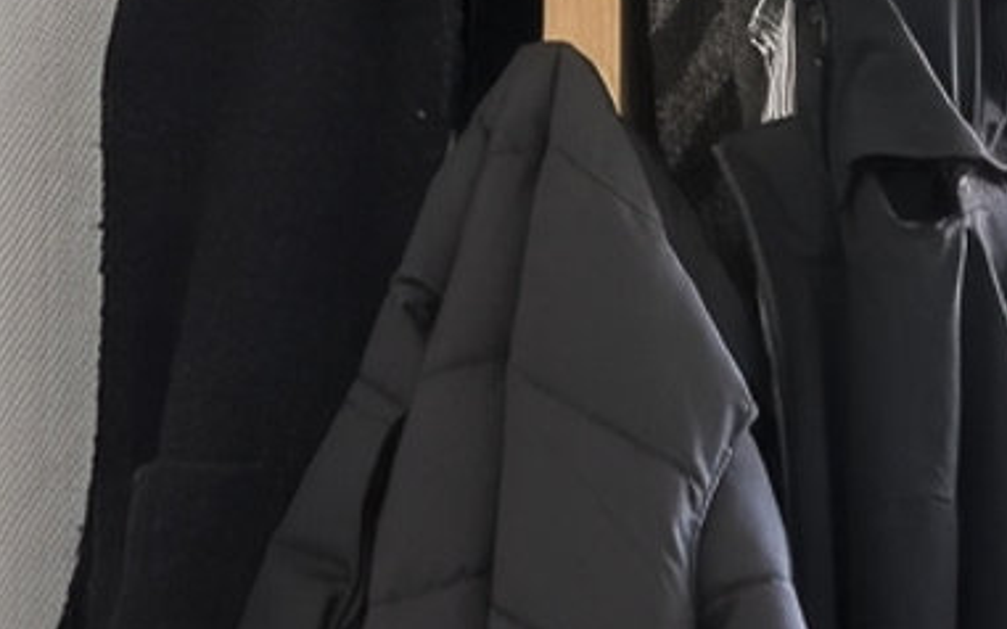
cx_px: 381
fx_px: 3759
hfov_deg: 15.2
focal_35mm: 137
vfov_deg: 9.5
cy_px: 502
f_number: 8
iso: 400
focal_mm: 20
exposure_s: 1/13
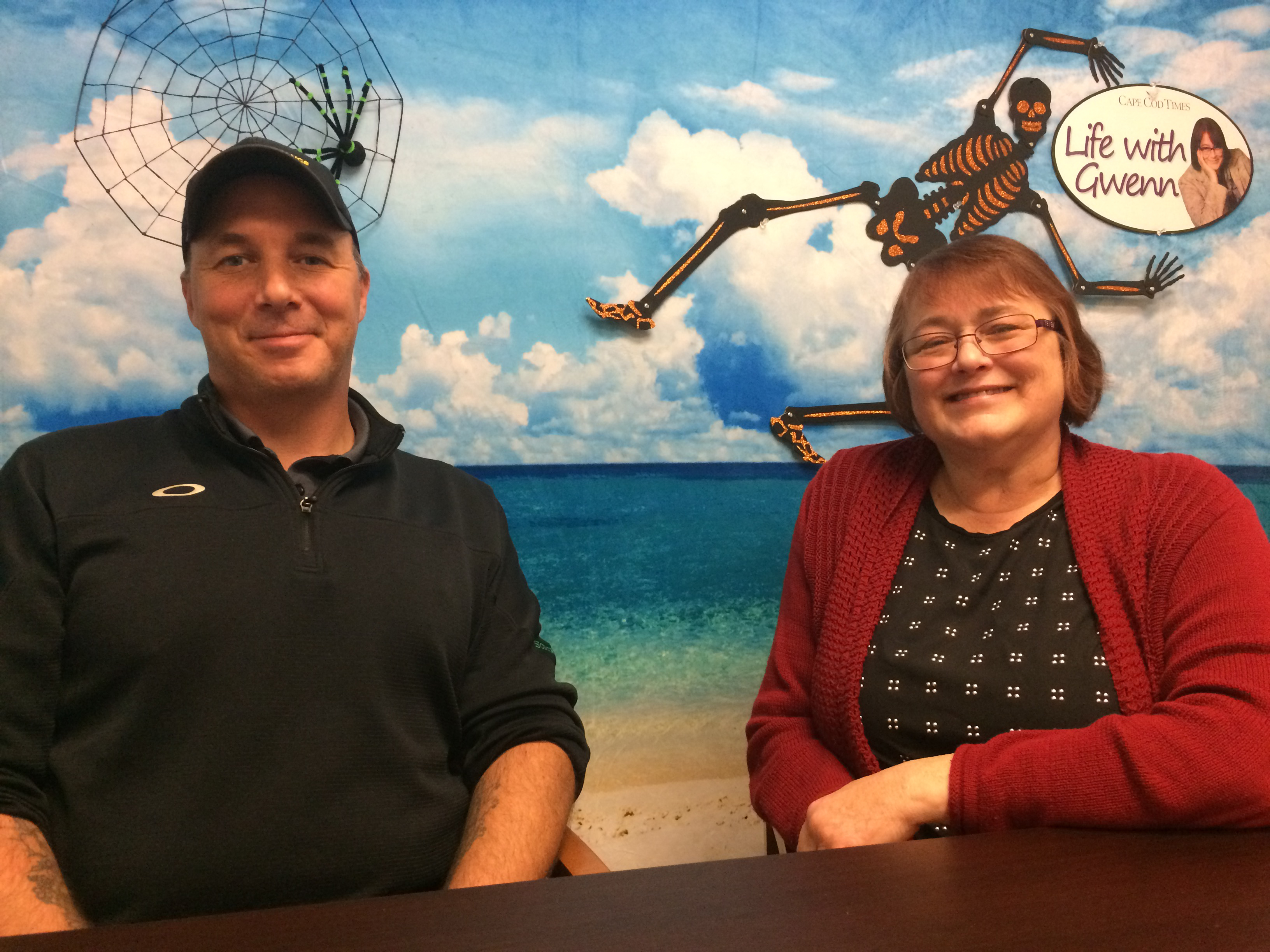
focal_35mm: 29
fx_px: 1064
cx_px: 635
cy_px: 476
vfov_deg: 48.2
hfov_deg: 61.7
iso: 320
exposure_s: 1/30
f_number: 2.2
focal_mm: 4.15
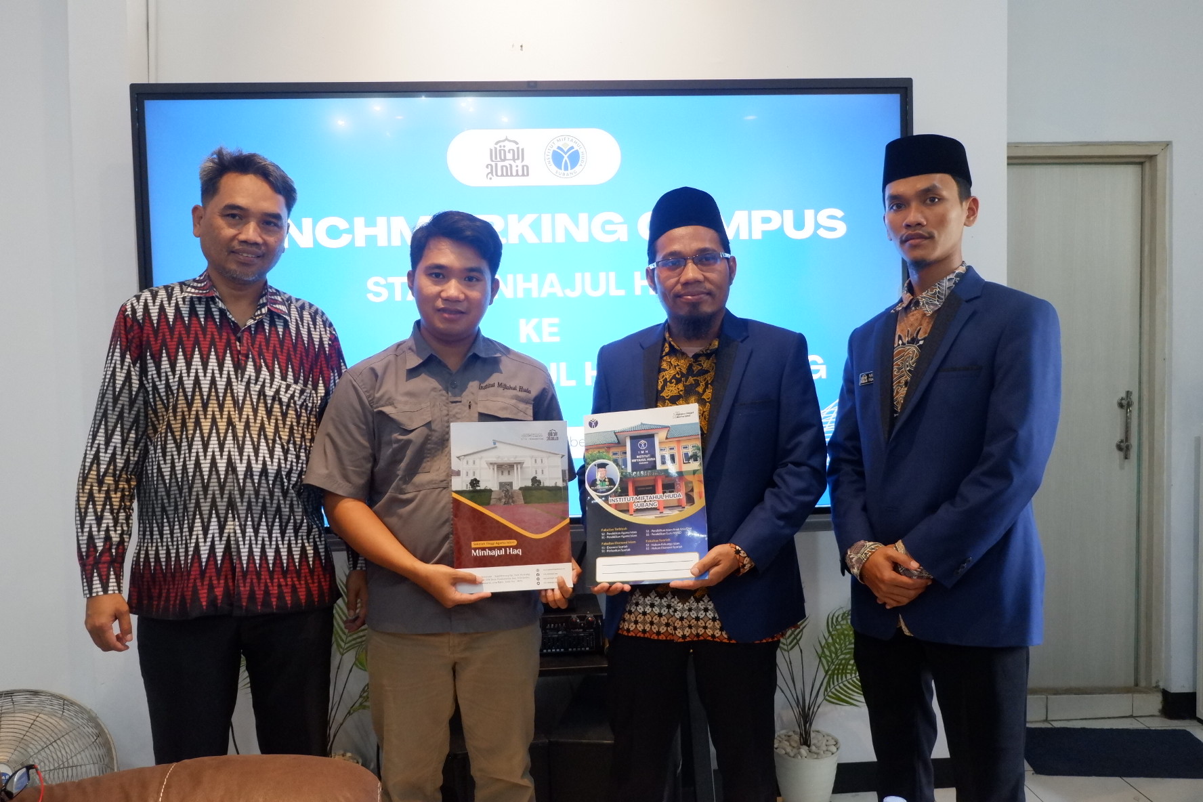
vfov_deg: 43.6
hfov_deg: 61.9
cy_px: 401
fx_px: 1002
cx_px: 602
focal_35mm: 30
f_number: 3.8
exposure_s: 1/80
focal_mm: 20.1
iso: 3200
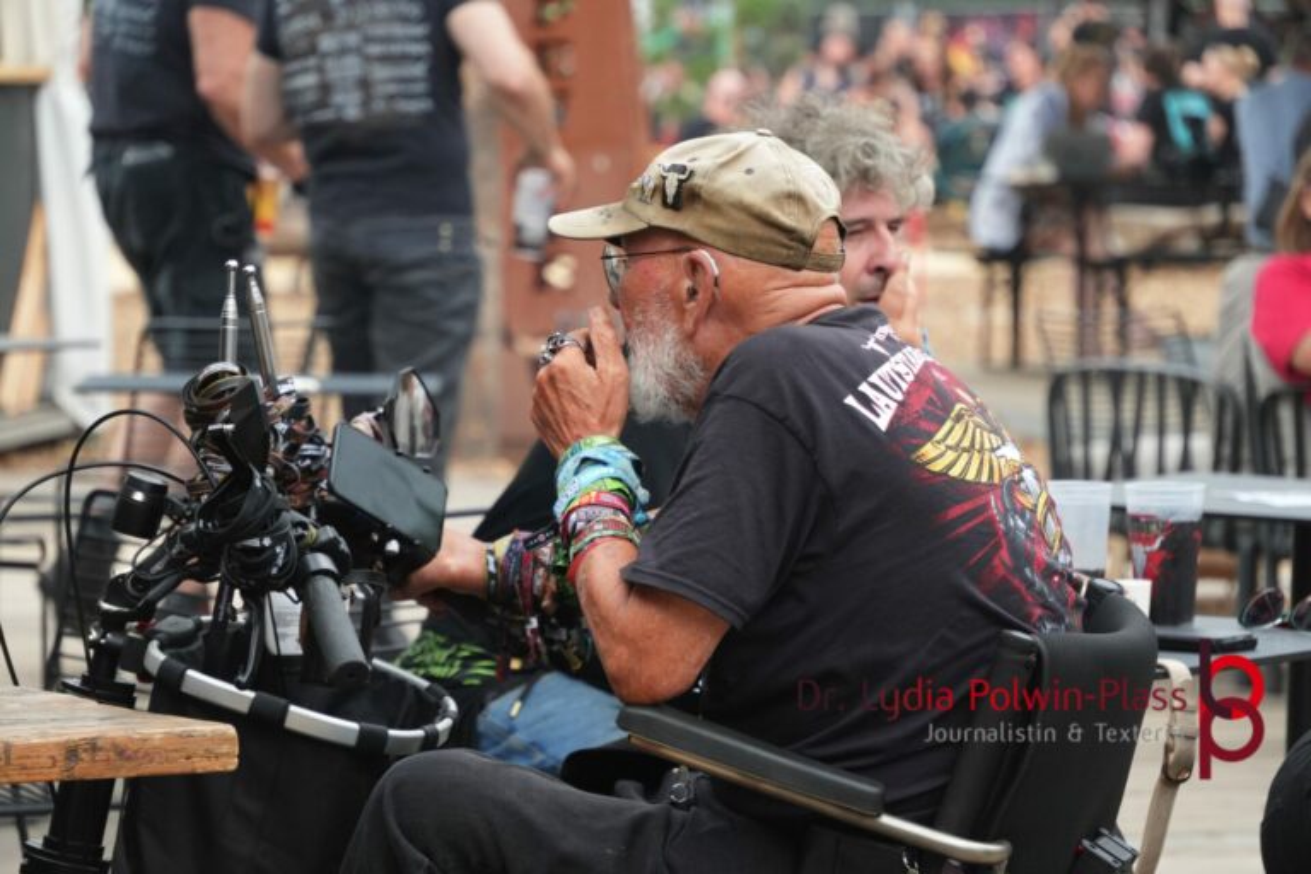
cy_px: 437
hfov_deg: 10.2
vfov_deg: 6.8
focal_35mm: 202
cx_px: 656
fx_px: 7374
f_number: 5.6
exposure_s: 1/250
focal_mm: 135
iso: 1250
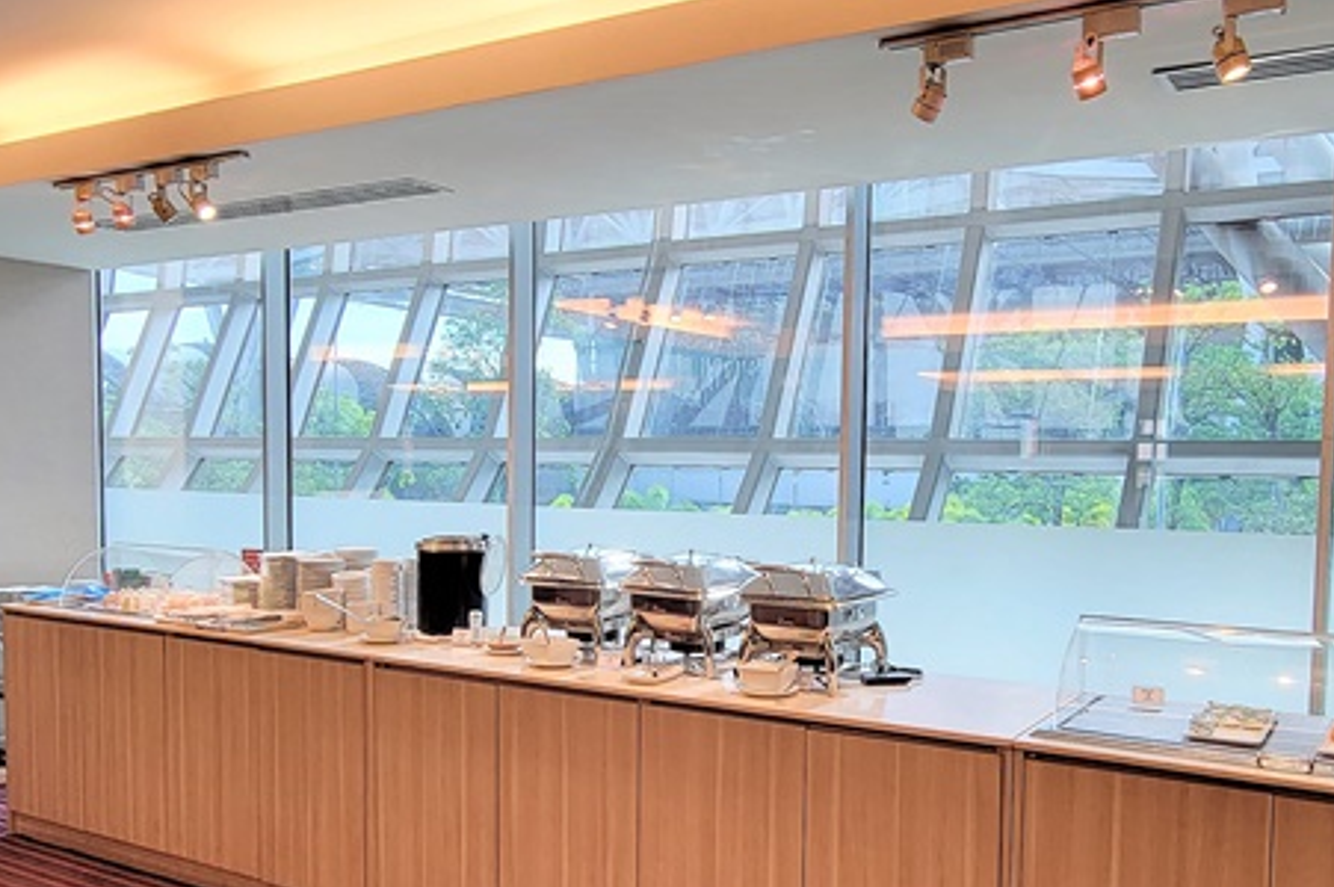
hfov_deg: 61.9
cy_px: 532
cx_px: 713
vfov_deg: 43.3
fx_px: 1111
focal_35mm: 30
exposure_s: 1/50
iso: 100
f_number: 2.2
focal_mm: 2.2
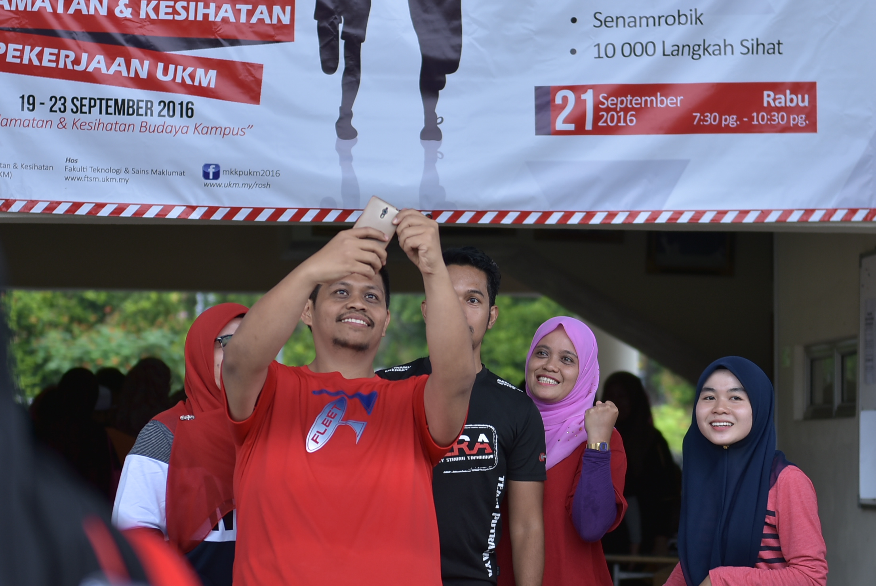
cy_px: 304
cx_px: 479
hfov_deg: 14.4
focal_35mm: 142
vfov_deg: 9.7
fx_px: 3458
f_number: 2.8
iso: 100
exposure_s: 1/200
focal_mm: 70
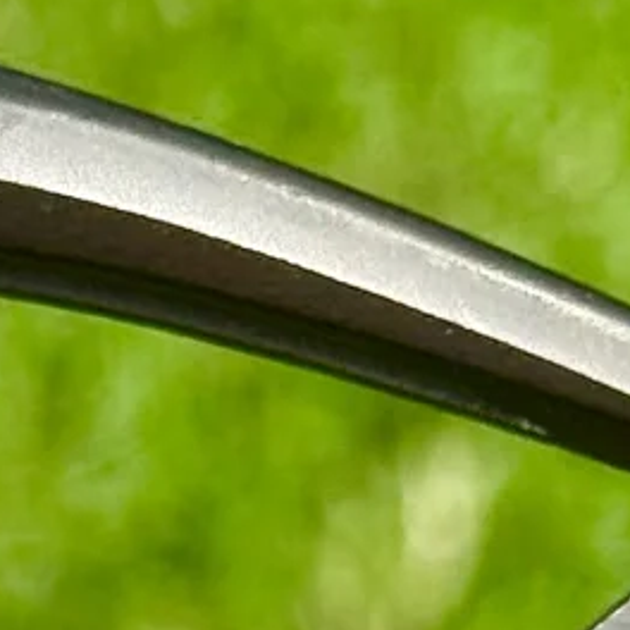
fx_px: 6630
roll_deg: +3.2
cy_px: 1377
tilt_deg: -35.1
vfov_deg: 5.3
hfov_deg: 5.4
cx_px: -41
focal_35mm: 322
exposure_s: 1/447
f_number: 1.78
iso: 80
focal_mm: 6.76
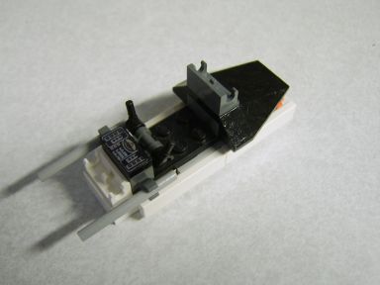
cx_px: 190
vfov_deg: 45.4
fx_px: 340
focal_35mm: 31
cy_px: 142
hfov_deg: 58.4
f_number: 2.7
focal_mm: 8.13
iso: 71
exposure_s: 1/6
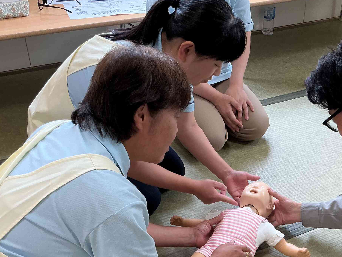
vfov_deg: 28.1
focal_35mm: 51
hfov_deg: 36.9
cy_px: 197
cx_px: 240
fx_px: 504
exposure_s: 1/120
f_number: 1.8
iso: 64
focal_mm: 3
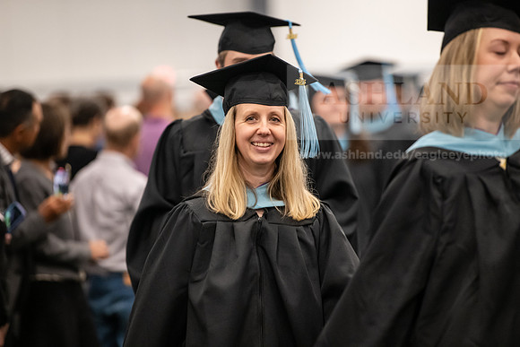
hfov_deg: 10.5
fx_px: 2817
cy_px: 174
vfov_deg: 7.0
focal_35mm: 195
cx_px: 260
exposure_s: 1/200
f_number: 3.2
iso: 3200
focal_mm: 195
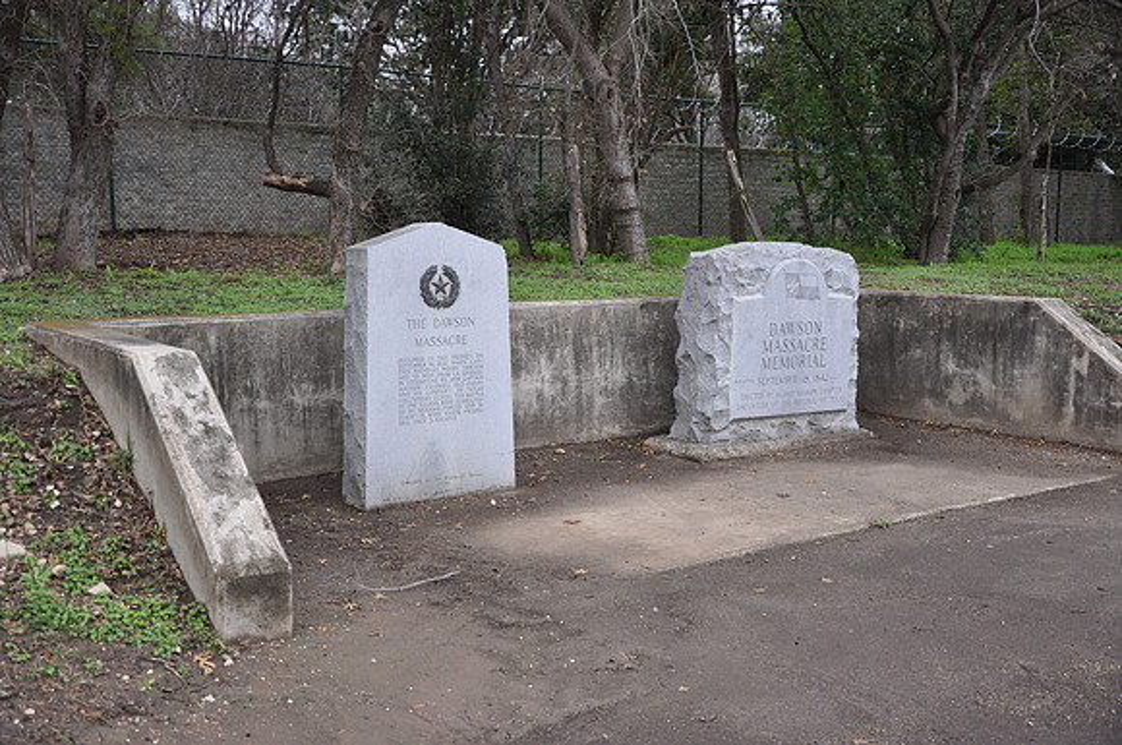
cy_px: 372
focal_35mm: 39
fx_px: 1214
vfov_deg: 34.1
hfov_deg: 49.6
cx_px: 561
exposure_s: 1/60
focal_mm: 26
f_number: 4
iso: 450
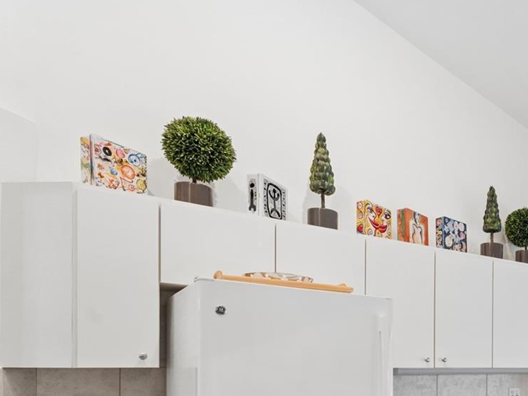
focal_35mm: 33
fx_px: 503
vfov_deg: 39.5
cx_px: 534
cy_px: 364
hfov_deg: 46.0
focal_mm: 16
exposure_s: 1/4
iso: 200
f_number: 8
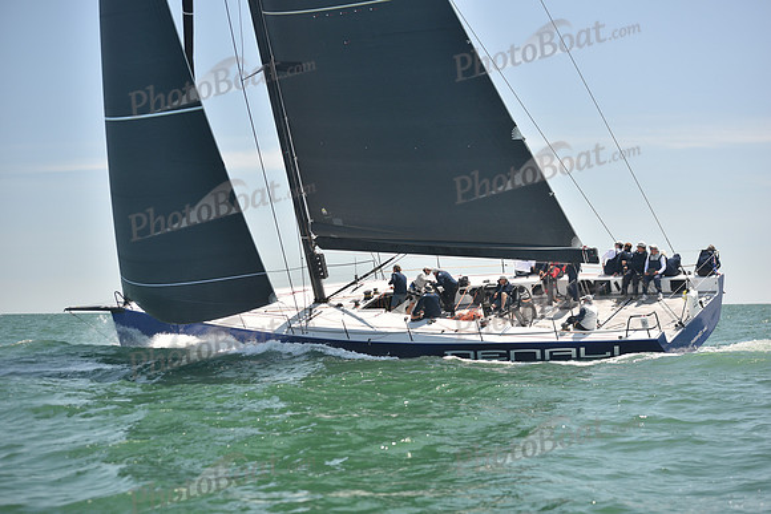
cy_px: 257
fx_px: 1499
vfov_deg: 19.5
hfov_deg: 28.8
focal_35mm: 70
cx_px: 386
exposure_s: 1/800
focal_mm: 70
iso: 250
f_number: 3.2
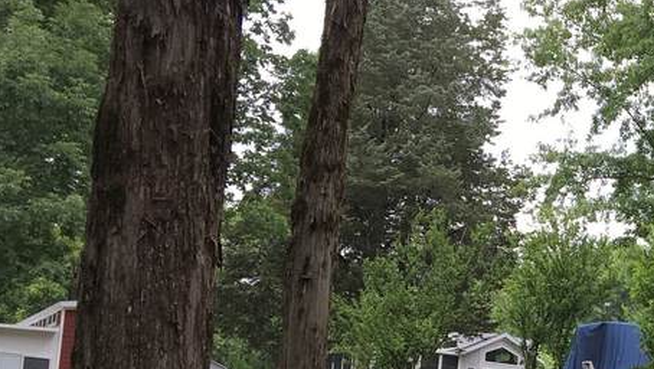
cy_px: 406
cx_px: 801
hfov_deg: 22.0
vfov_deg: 13.3
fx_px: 1544
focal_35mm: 89
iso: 25
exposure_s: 1/452
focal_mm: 4.15
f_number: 2.2
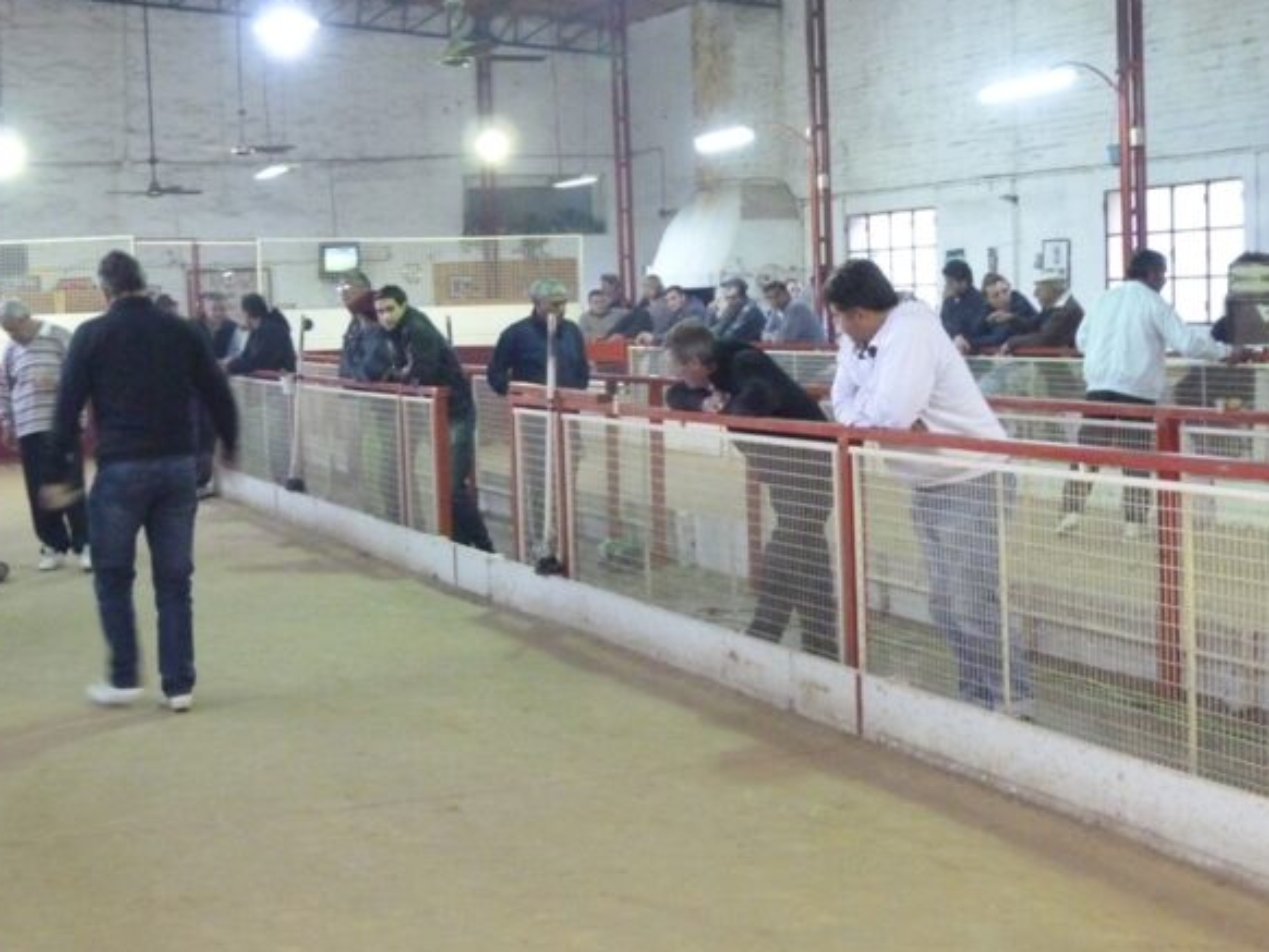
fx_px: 2274
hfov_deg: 31.2
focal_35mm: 62
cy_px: 473
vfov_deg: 23.7
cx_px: 632
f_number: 3.2
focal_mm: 8.5
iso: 800
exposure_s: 1/15
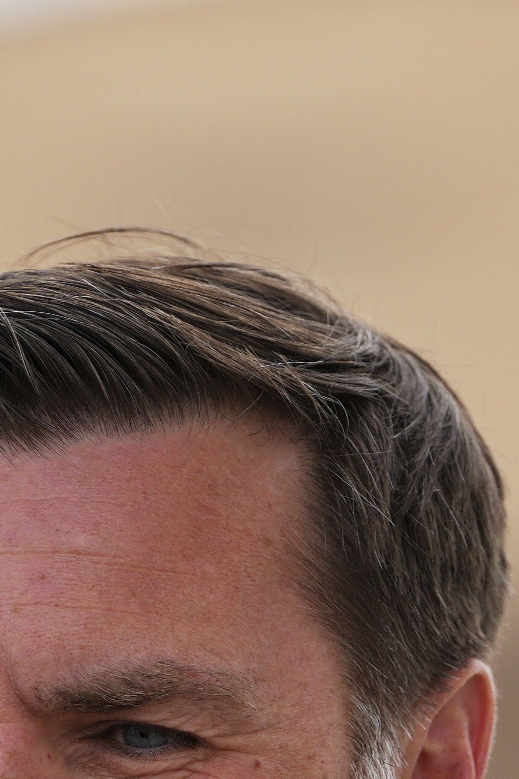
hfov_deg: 1.6
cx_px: 178
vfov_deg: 2.4
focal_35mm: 845
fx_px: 18268
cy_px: 1153
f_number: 2.8
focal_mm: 188
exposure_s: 1/1250
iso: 125
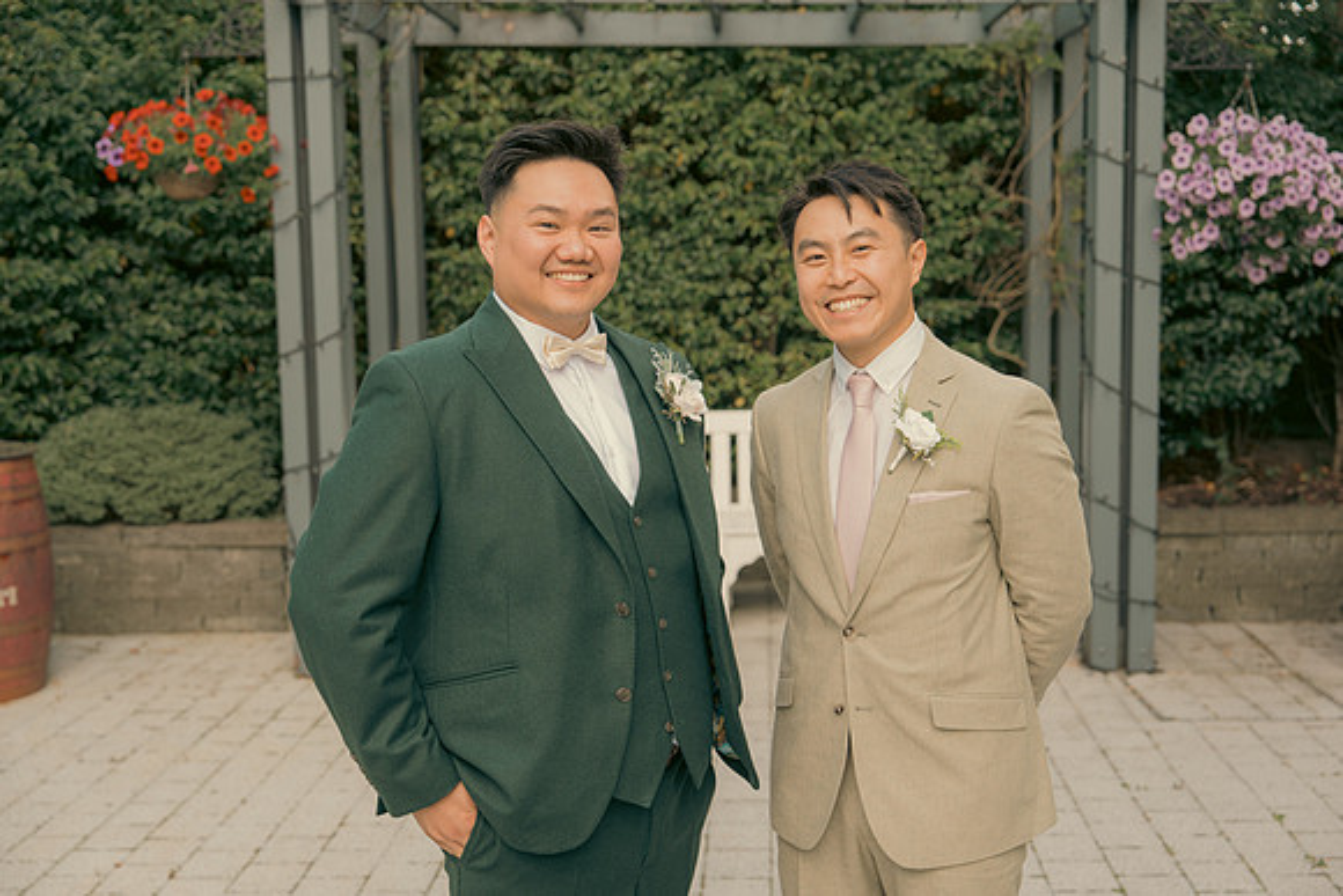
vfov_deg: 28.7
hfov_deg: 41.9
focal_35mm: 47
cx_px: 672
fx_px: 1754
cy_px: 448
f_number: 3.5
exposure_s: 1/250
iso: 125
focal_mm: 47
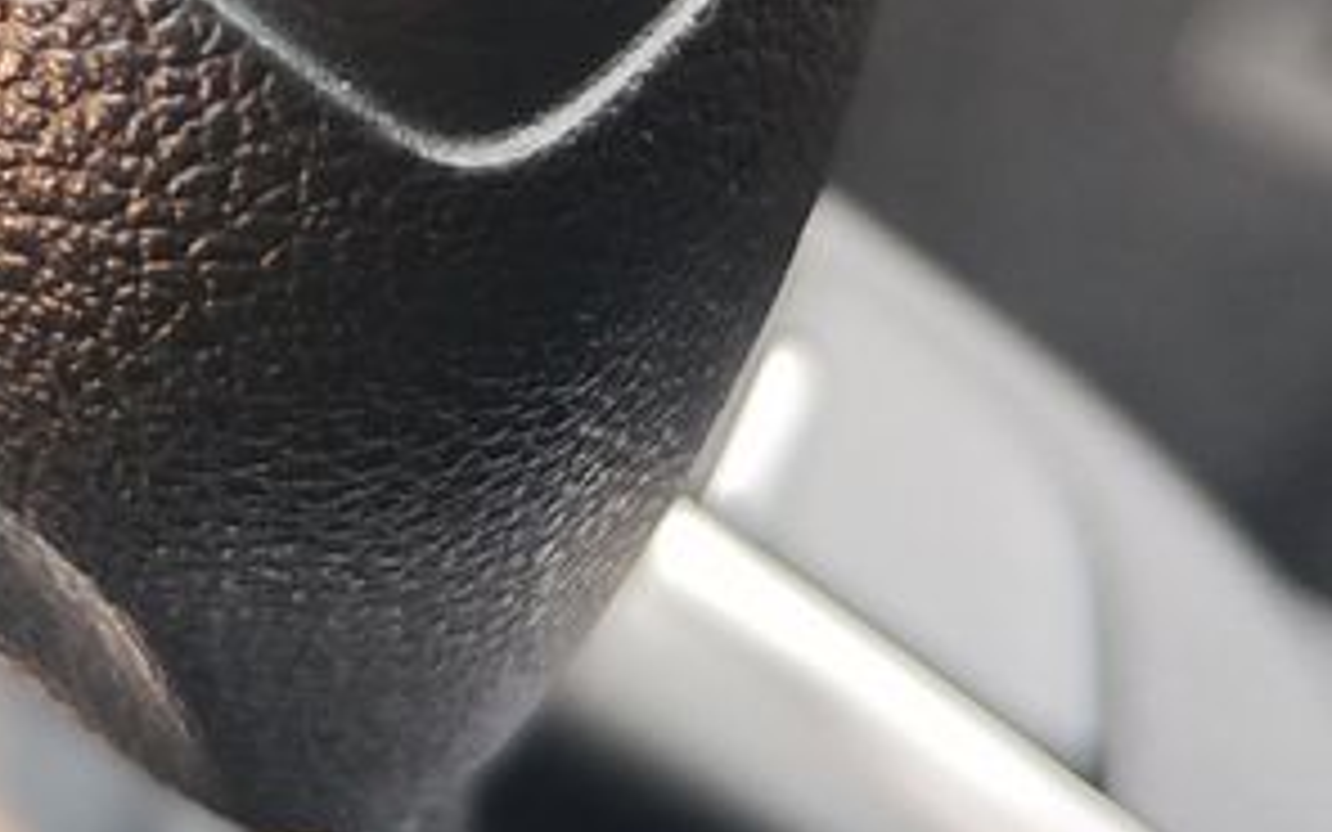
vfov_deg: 12.6
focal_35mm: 99
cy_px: -369
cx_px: 292
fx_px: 3594
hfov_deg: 20.8
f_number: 1.69
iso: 329
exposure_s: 1/100
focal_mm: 7.01
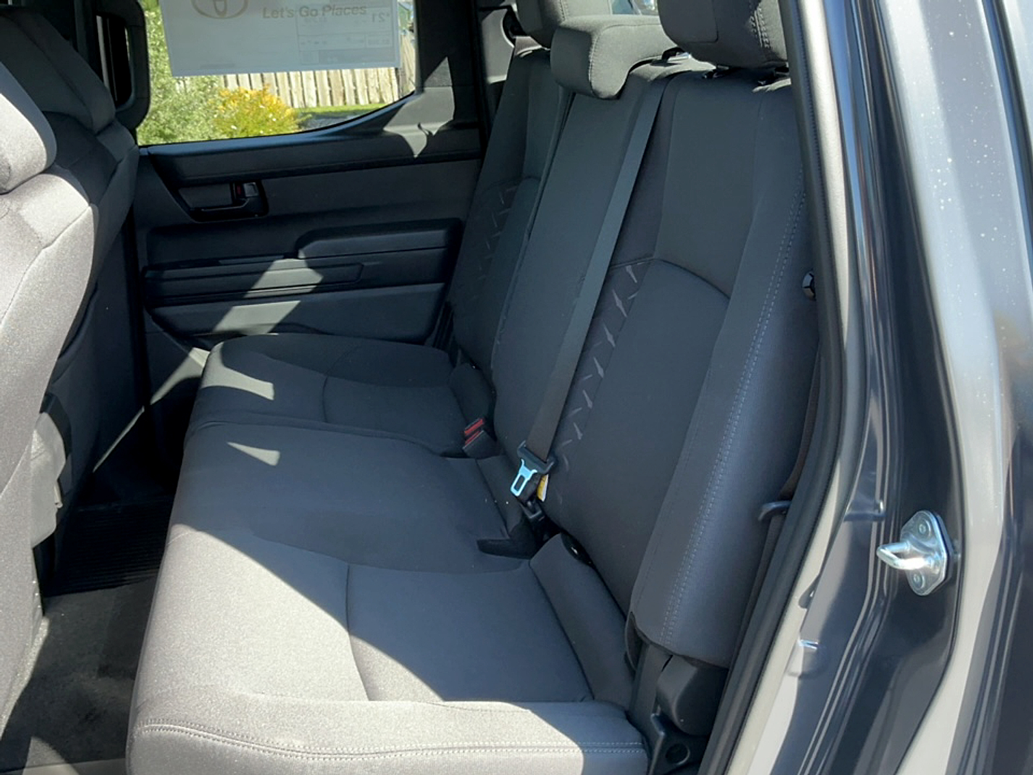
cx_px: 516
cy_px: 388
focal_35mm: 30
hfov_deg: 60.0
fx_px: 895
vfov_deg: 46.8
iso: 32
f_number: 1.8
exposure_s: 1/120
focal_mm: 3
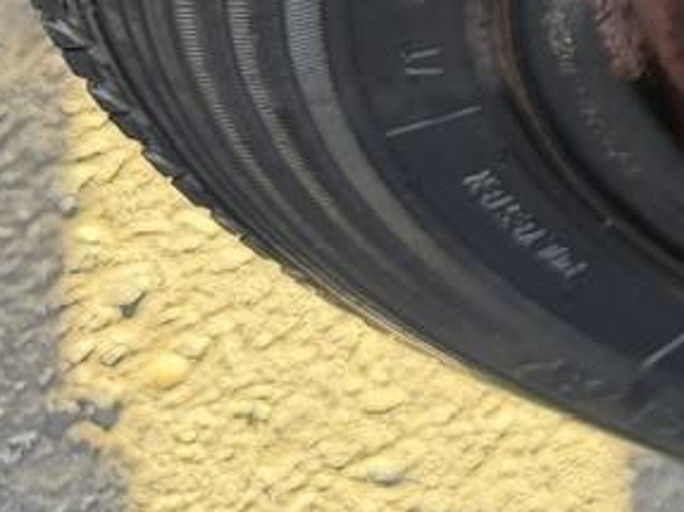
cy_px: -343
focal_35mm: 107
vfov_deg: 12.8
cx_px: 1416
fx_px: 2113
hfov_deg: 14.7
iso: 200
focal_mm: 6.76
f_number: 1.78
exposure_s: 1/143
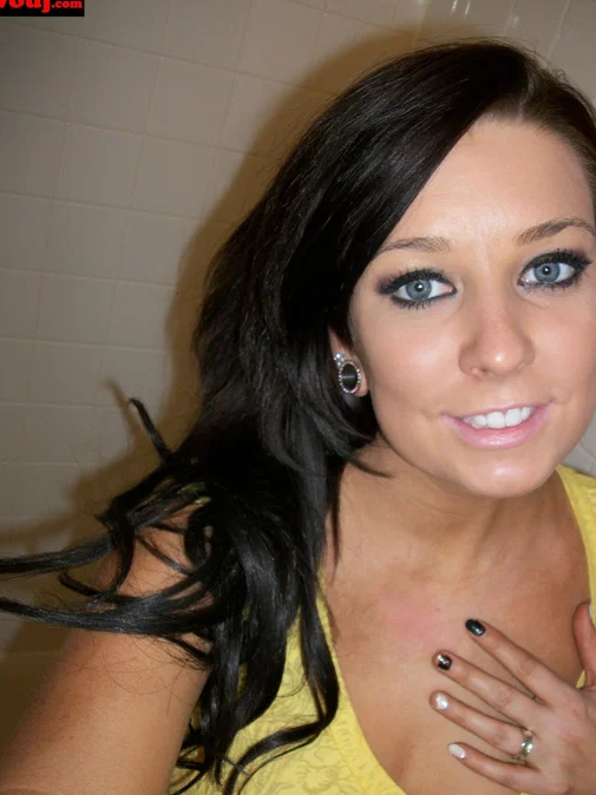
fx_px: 873
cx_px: 333
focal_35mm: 38
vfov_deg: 48.8
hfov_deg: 37.6
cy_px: 456
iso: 80
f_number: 2.9
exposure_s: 1/30
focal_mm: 5.7
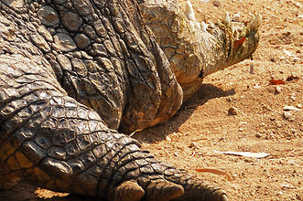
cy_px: -55
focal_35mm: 950
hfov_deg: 2.2
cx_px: 234
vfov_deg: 1.4
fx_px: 7988
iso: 100
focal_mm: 200
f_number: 10
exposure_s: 1/200
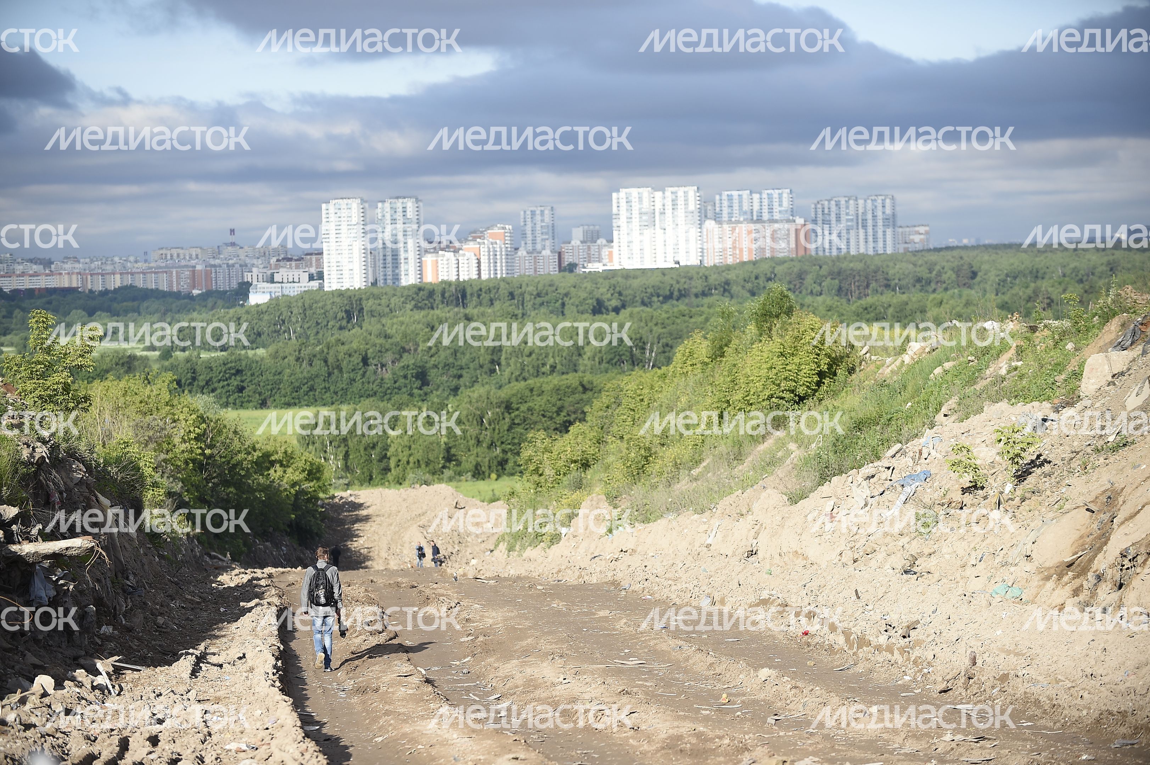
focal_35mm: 110
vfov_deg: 12.4
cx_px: 575
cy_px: 382
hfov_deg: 18.6
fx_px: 3512
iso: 200
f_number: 4
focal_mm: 110
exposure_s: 1/2000
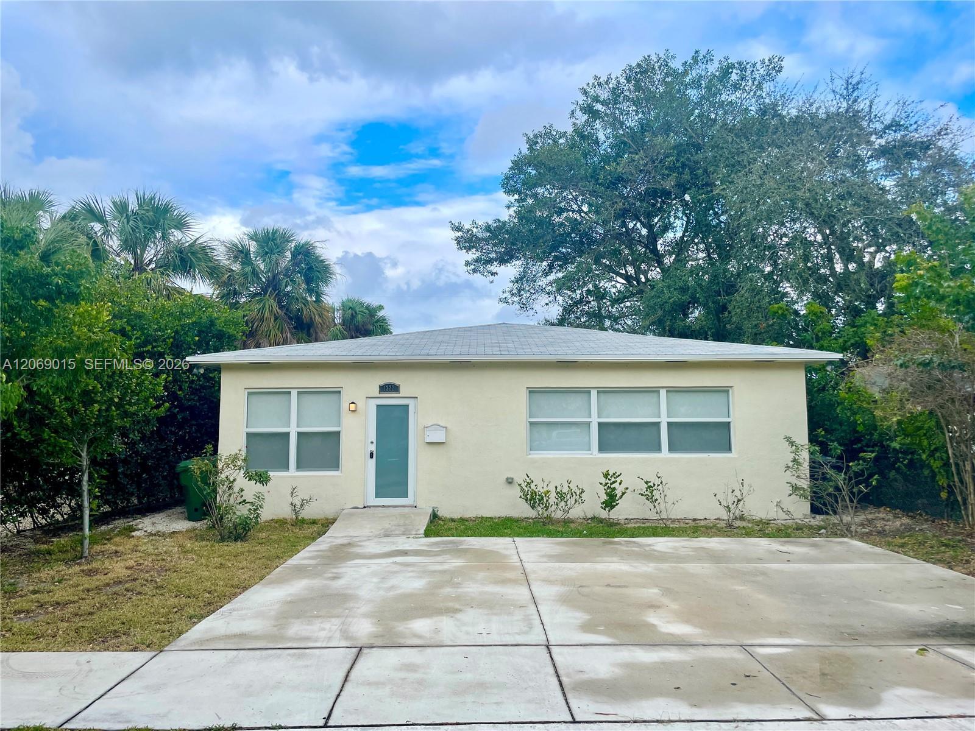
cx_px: 488
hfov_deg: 67.3
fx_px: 732
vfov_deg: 53.1
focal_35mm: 26
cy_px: 366
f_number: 1.6
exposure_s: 1/1490
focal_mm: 4.2
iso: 32
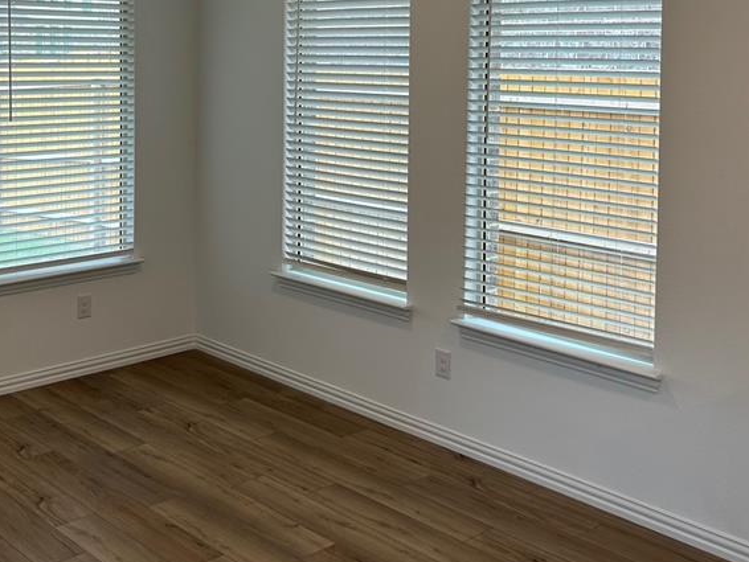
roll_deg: +0.1
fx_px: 1017
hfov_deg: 39.9
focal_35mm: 47
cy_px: 95
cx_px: 250
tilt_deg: -1.9
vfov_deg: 30.0
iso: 50
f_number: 1.5
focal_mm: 5.7
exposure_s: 1/138
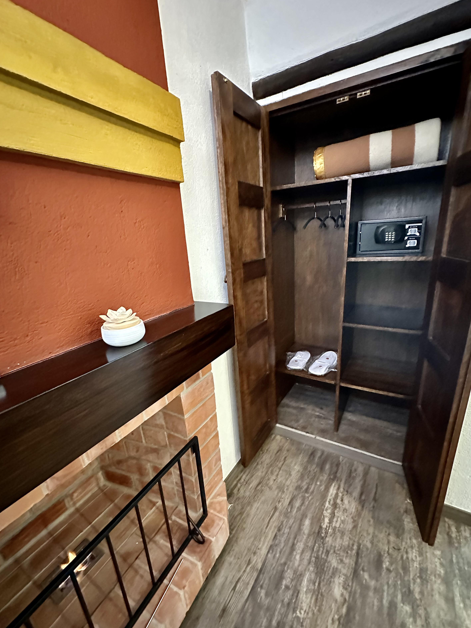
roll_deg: +3.7
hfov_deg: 81.7
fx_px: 272
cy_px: 320
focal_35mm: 15
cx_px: 249
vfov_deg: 98.2
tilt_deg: -17.0
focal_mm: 2.22
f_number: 2.2
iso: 1250
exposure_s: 1/40
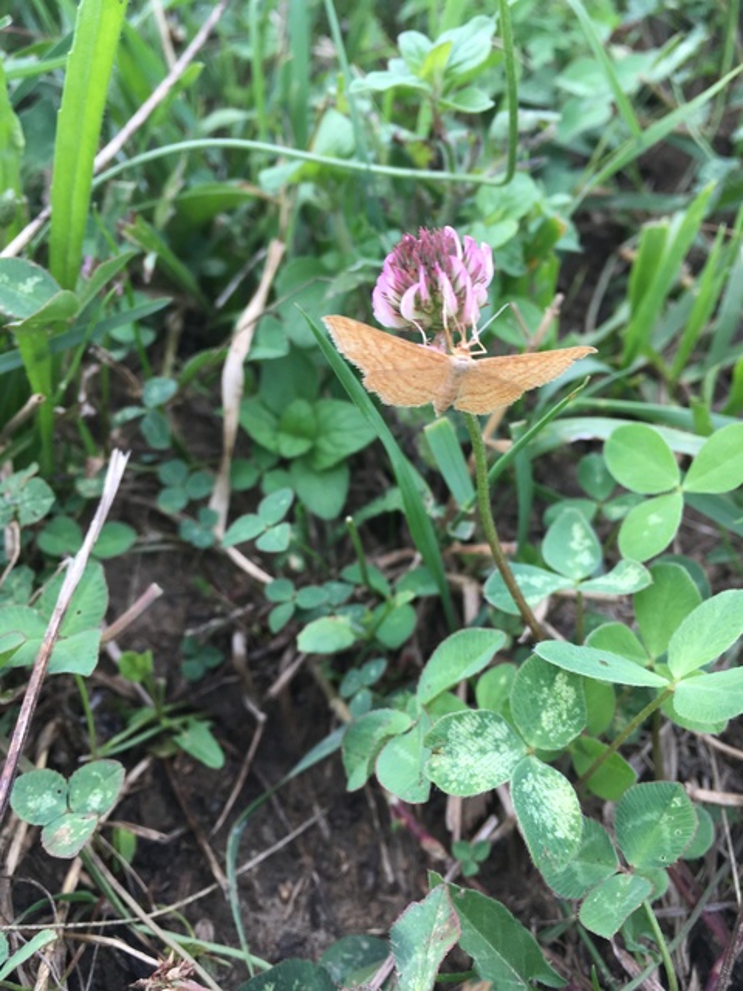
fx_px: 830
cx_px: 372
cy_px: 496
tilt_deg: -36.0
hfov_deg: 48.2
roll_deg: +1.5
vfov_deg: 61.7
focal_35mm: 29
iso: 32
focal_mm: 4.15
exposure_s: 1/100
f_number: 2.2
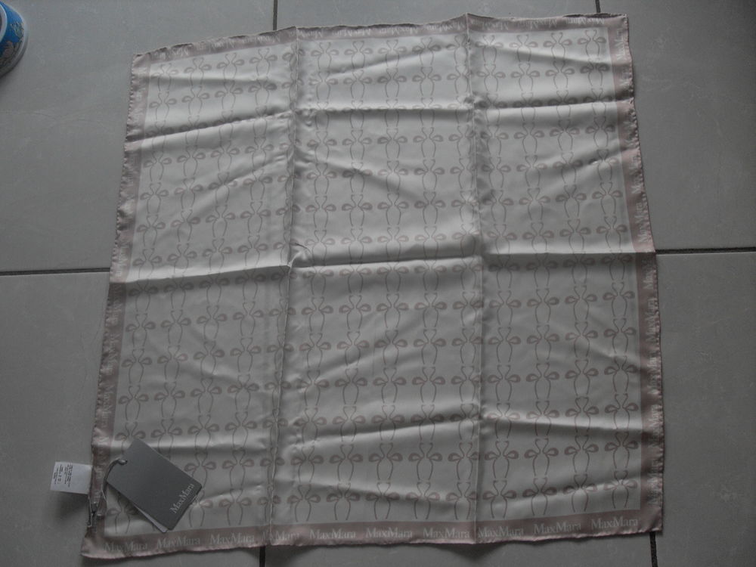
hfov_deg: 50.1
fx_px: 808
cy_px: 284
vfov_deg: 38.7
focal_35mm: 37
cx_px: 378
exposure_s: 1/60
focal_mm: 6.3
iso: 100
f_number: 2.8
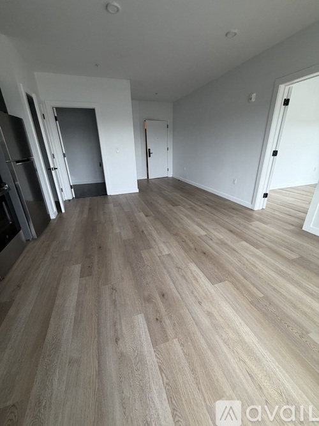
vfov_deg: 102.1
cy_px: 213
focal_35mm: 14
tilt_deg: -19.9
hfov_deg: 85.7
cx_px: 160
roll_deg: +0.5
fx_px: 172
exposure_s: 1/121
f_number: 2.2
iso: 200
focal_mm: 2.22
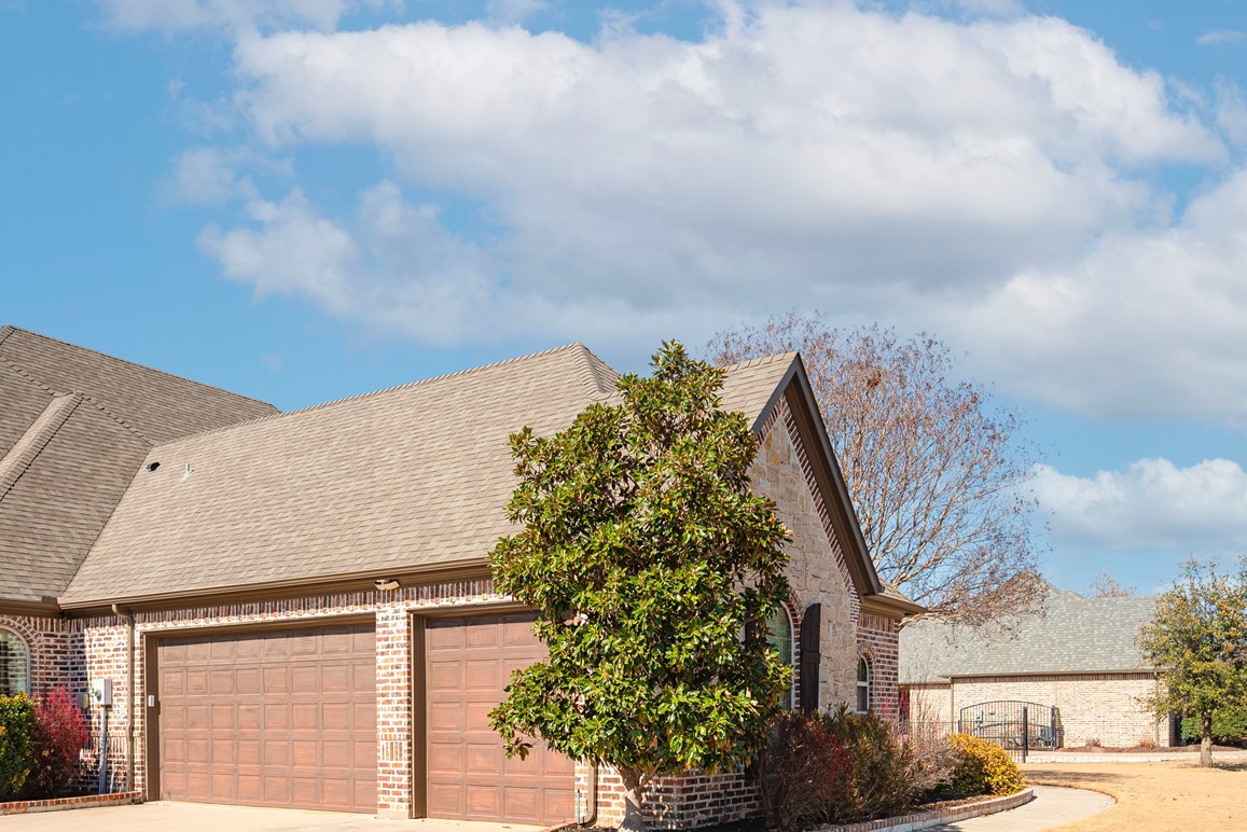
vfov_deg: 40.7
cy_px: 729
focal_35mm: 30
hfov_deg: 61.8
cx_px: 678
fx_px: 1039
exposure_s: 1/400
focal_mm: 16
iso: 100
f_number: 7.1
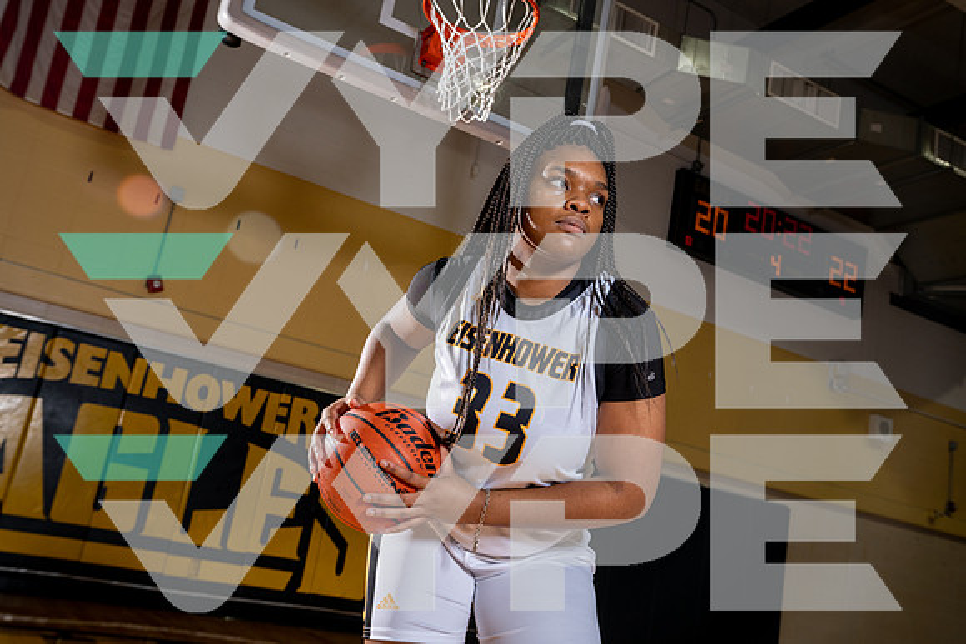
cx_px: 483
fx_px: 939
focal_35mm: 35
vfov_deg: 37.9
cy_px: 322
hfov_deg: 54.4
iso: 320
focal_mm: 35
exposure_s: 1/250
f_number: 6.3
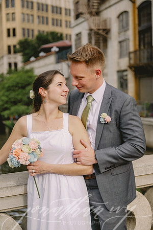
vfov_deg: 33.9
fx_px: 376
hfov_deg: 23.0
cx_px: 76
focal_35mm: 59
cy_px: 115
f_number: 3.2
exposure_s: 1/4000
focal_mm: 59
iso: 400
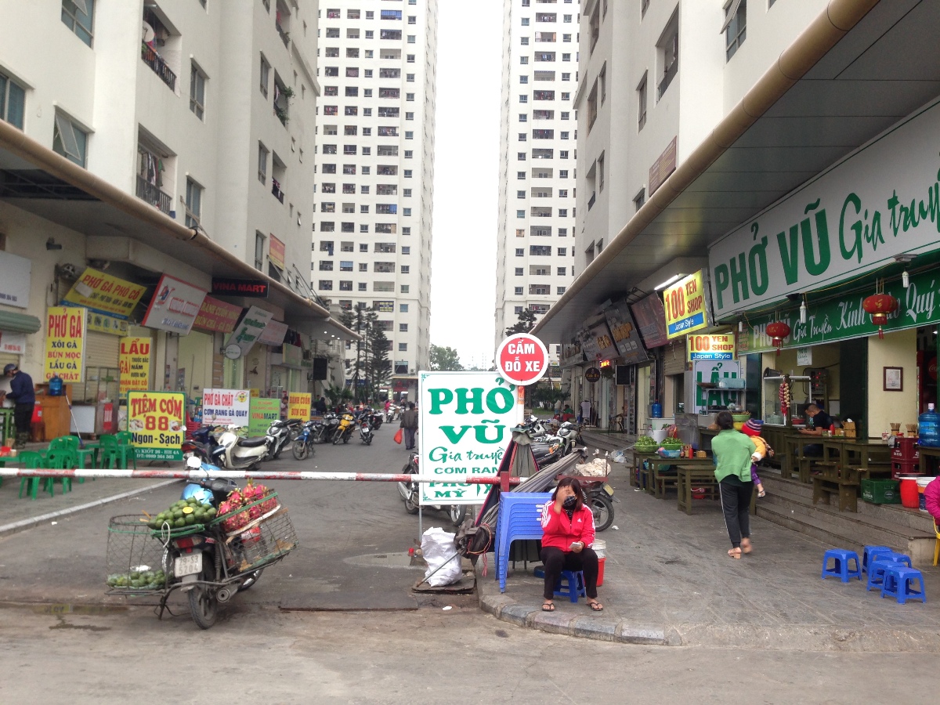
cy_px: 352
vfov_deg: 42.9
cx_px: 470
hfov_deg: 55.4
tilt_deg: +1.9
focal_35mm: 33
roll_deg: +0.1
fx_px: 896
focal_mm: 4.12
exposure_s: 1/20
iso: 50
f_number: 2.4
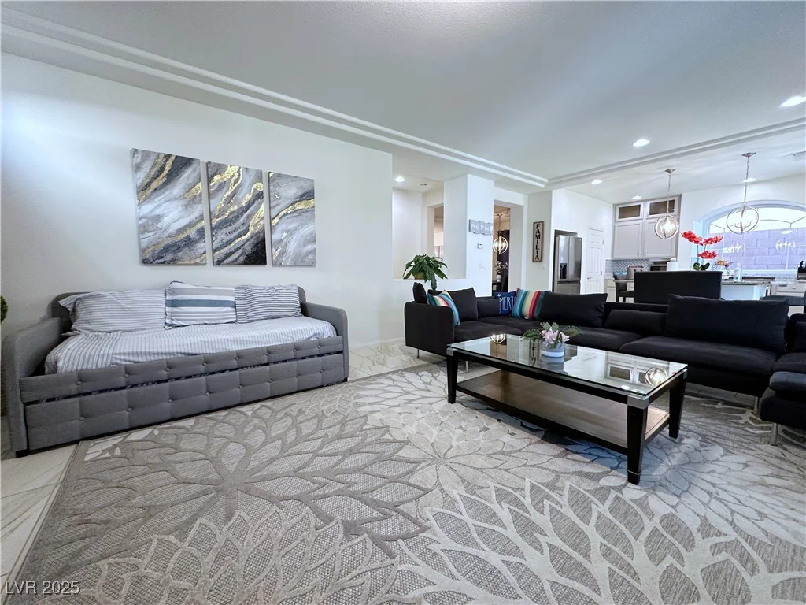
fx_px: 326
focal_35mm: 14
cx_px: 403
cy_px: 302
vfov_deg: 85.7
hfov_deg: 102.1
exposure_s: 1/60
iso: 200
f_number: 2.2
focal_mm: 2.22
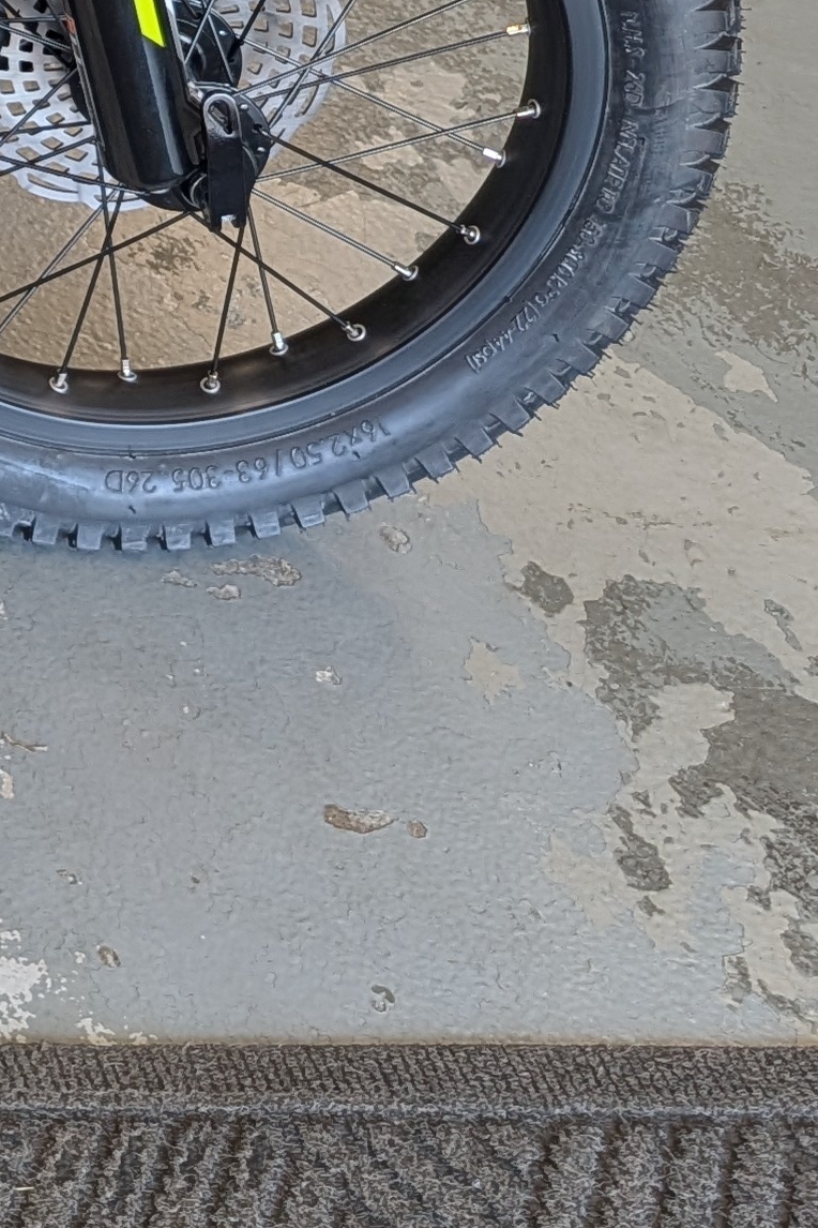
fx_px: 3033
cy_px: -266
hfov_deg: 12.7
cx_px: -987
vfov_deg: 21.2
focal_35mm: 89
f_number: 1.68
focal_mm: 6.9
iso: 40
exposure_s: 1/60
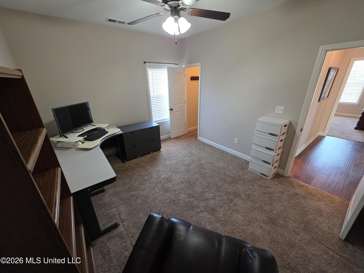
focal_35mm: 13
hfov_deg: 106.2
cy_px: 136
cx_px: 182
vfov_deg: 89.9
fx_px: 137
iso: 500
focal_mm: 2.2
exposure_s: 1/60
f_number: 1.9
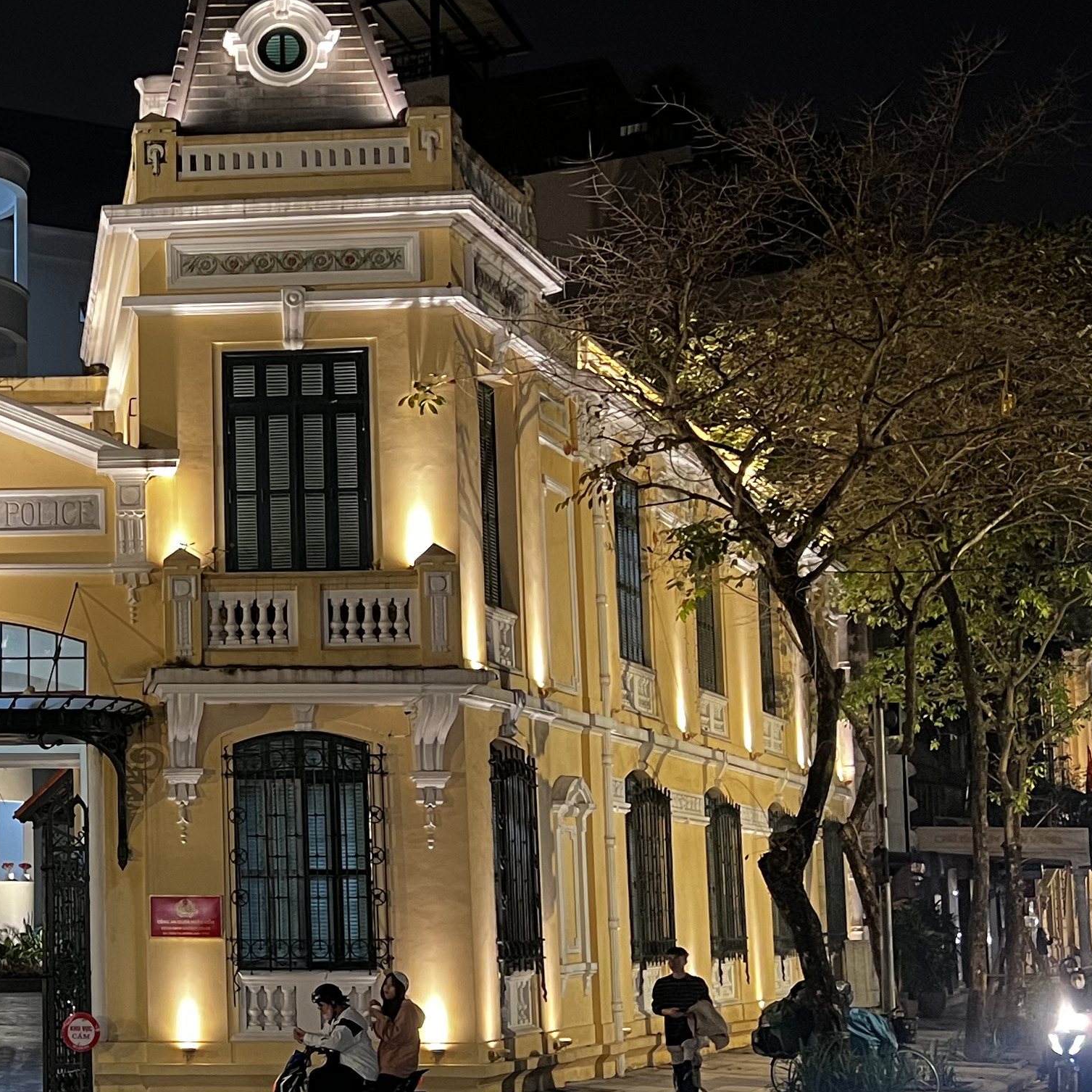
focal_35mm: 61
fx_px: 2177
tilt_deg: +5.6
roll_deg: +0.3
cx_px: -73
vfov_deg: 28.1
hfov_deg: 26.2
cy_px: 664
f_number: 1.5
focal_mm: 5.7
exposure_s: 1/50
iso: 320
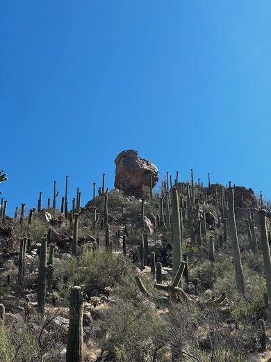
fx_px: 804
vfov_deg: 25.3
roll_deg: +0.4
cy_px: 181
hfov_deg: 19.1
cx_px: 136
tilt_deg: +31.8
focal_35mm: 77
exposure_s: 1/612
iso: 32
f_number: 2.8
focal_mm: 9
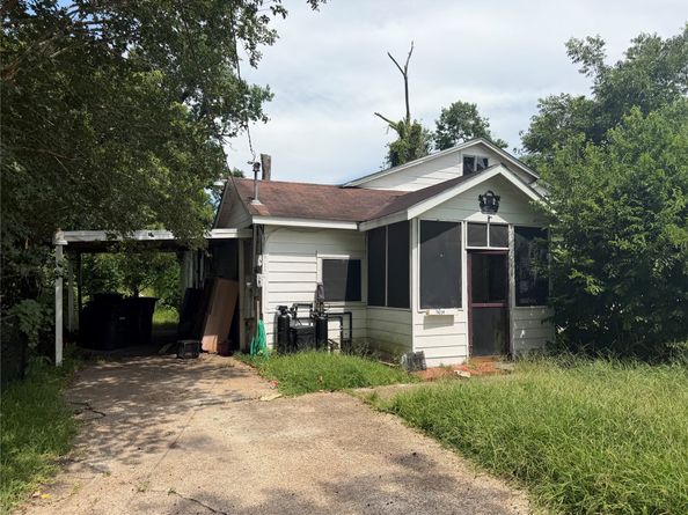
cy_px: 258
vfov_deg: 56.8
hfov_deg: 71.6
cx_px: 344
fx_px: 477
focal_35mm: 24
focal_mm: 6.76
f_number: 1.78
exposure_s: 1/4405
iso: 80
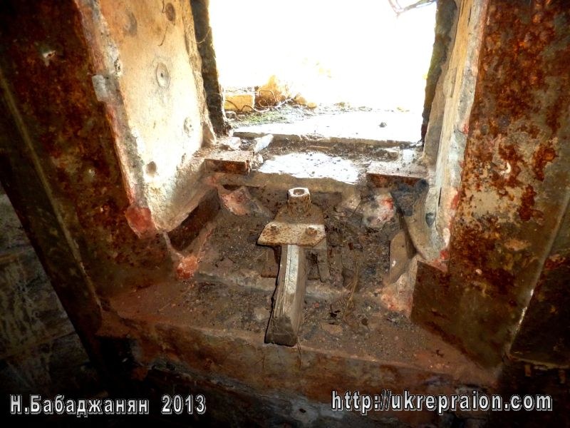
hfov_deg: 71.6
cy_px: 214
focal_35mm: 24
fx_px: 395
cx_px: 285
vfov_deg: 56.8
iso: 250
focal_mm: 4.3
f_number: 2.5
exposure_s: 1/60
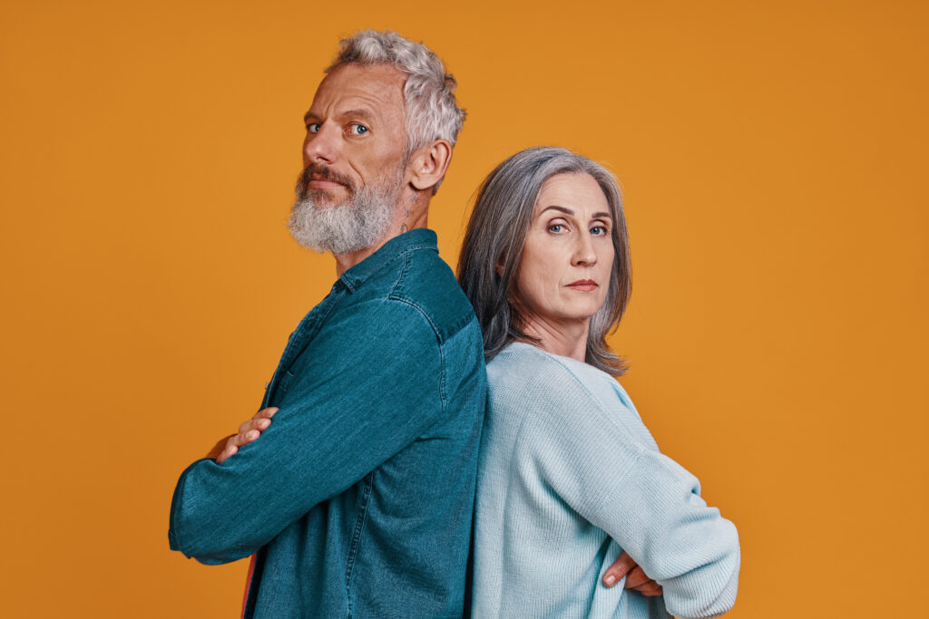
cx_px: 464
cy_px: 310
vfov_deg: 24.6
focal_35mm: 55
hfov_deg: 36.2
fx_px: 1419
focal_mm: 55
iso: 160
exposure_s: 1/100
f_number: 9
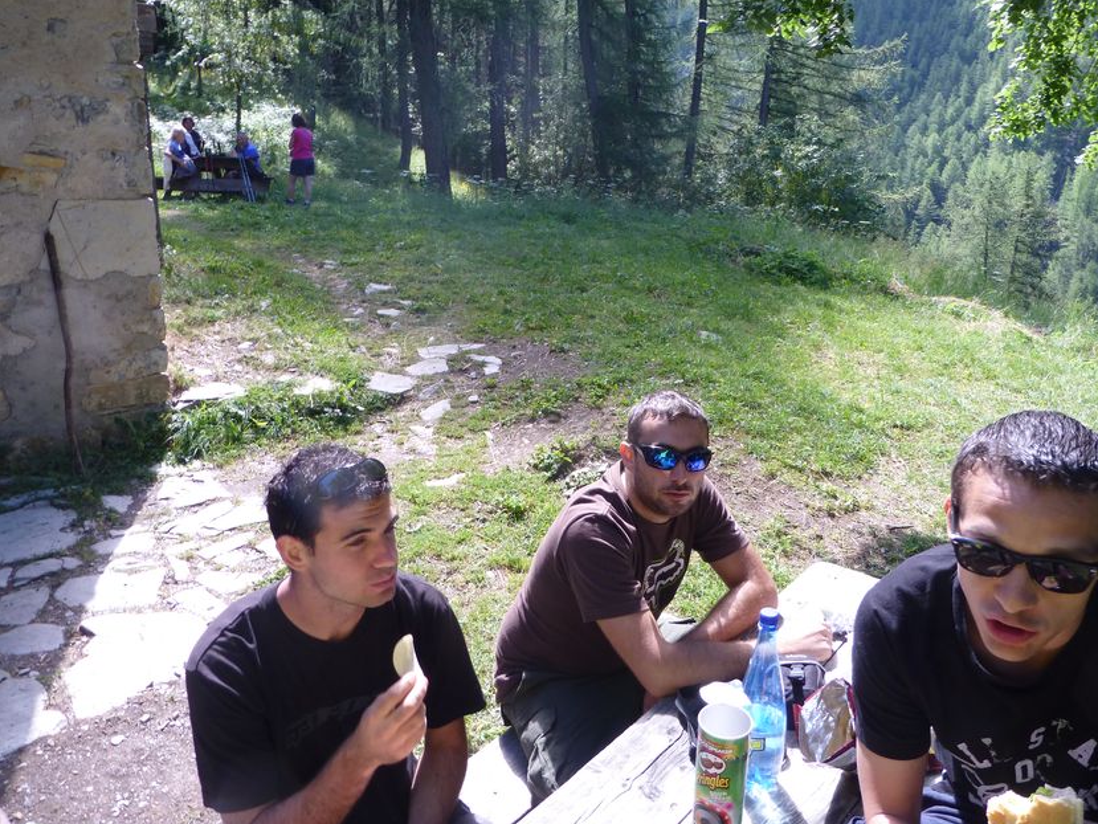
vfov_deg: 51.3
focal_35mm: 27
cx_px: 615
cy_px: 376
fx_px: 857
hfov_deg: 65.1
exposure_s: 1/160
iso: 100
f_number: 4
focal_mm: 4.3
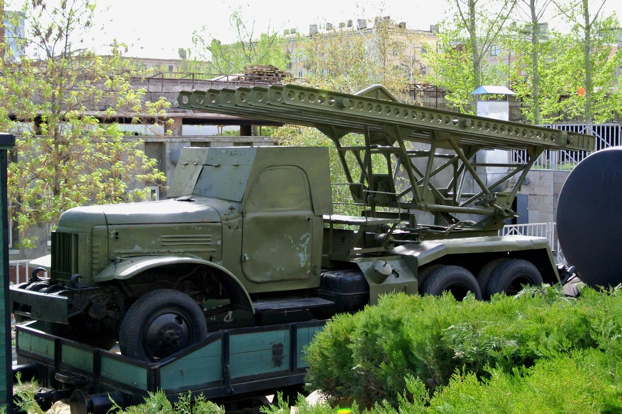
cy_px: 207
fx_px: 1053
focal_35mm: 61
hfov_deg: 32.9
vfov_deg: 22.2
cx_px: 311
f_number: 5
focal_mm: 22.7
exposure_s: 1/200
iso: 100
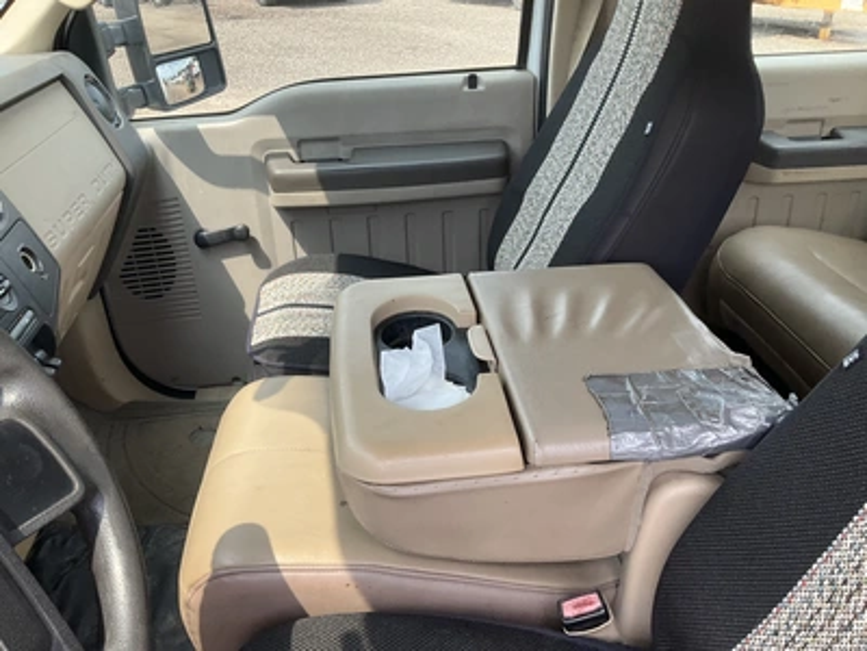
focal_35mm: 29
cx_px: 434
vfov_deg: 48.2
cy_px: 326
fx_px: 726
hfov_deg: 61.7
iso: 25
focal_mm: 3
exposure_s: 1/247
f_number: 1.8
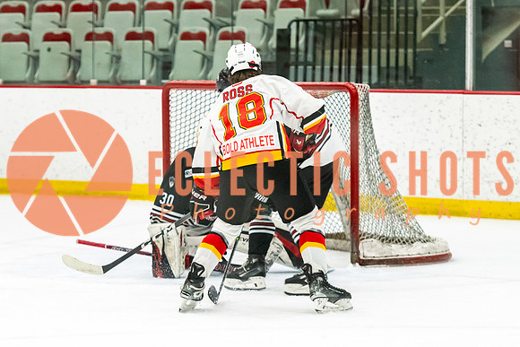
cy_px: 159
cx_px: 231
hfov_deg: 10.0
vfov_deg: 6.7
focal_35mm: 205
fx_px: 2964
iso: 3200
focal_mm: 116
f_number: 2.8
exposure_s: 1/640
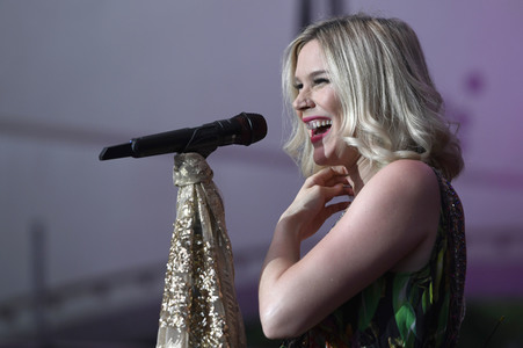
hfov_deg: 11.8
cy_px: 174
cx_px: 262
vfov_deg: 7.8
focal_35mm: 175
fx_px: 2540
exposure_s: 1/320
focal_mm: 175
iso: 800
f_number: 3.5
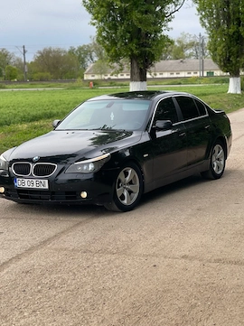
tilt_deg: -6.9
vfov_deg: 27.4
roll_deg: +1.9
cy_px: 157
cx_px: 114
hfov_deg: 20.7
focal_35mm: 71
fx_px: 668
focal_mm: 7.5
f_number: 2.2
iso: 25
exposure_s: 1/175
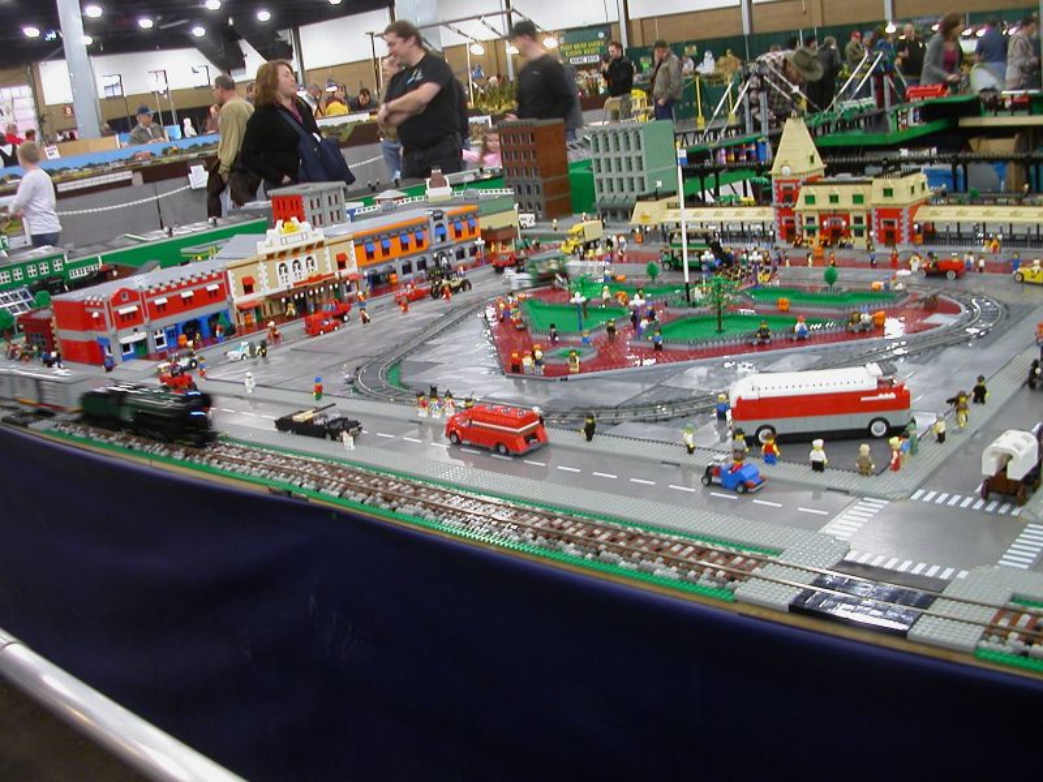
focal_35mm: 37
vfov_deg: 38.7
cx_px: 522
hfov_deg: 50.1
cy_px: 391
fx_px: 1115
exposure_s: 1/11
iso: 100
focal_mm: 5.6
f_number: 2.7
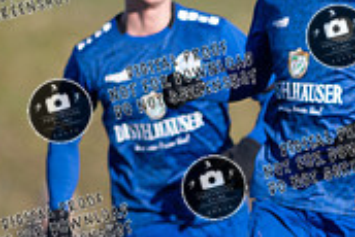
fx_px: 21150
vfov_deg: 0.6
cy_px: 177
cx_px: 510
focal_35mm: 2143
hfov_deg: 1.0
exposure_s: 1/1600
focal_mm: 300
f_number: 3.2
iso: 110
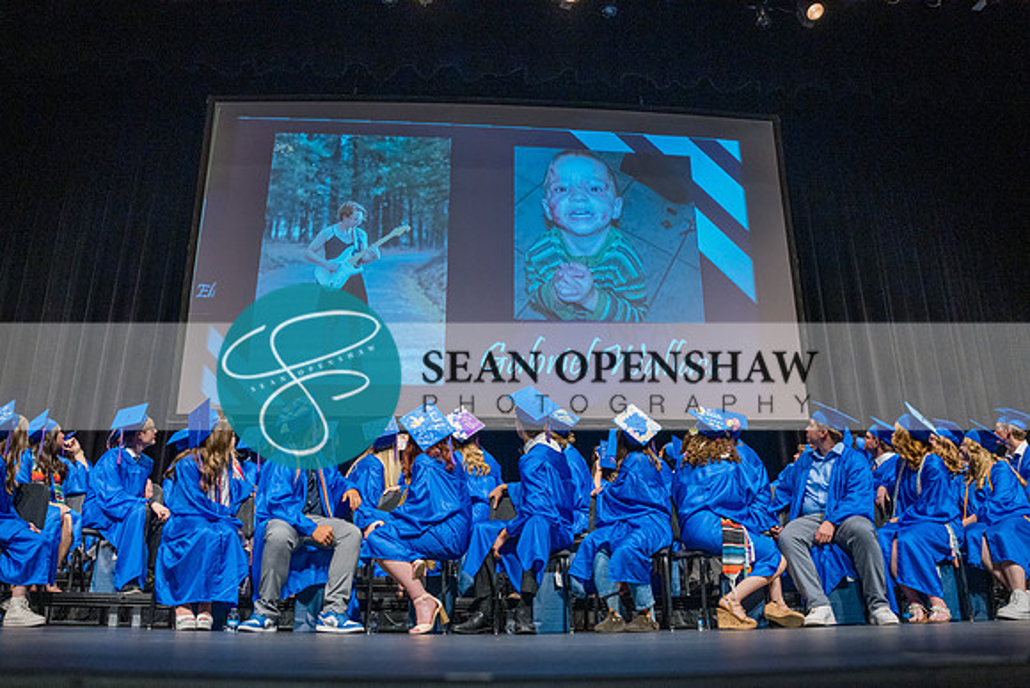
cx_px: 515
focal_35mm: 27
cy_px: 391
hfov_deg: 66.8
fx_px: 780
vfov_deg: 47.4
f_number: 2.8
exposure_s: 1/160
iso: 2500
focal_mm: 24
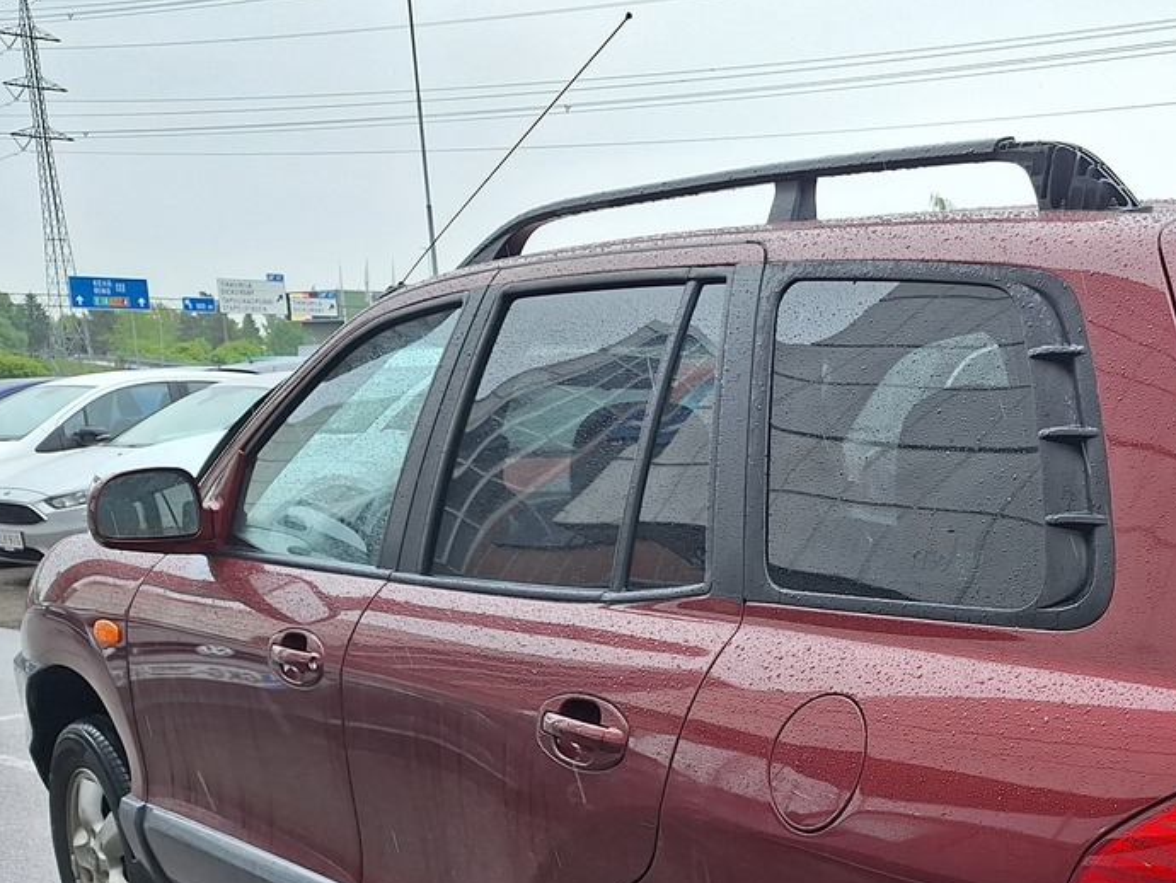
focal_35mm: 48
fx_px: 1631
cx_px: 982
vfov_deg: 28.8
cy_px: 832
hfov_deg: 37.8
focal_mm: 5.54
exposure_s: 1/268
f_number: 1.8
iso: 40
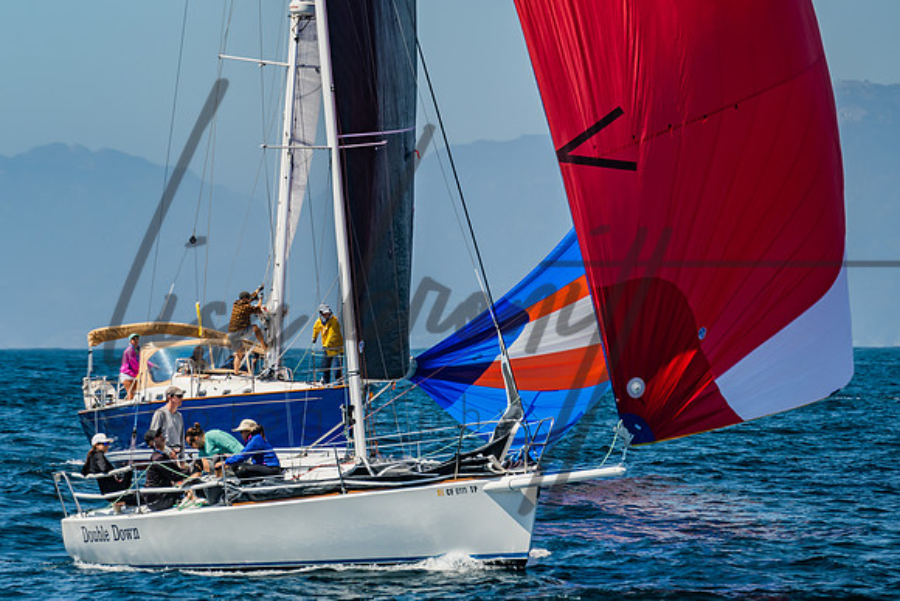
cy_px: 218
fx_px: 7897
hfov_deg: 6.5
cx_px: 309
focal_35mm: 316
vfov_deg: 4.4
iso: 160
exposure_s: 1/400
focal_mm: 200
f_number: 6.3
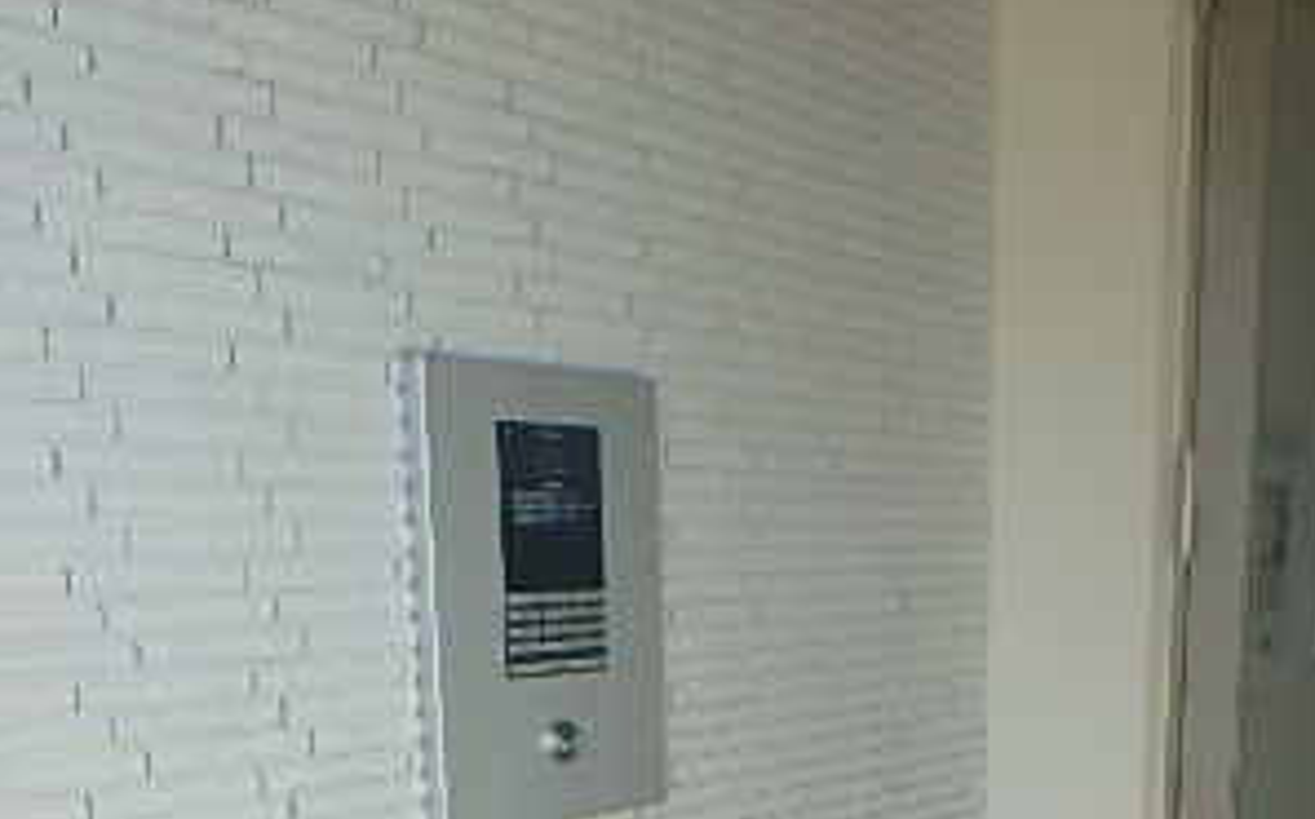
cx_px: 846
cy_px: 965
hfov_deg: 41.5
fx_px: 1719
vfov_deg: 24.5
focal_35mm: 48
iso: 125
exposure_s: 1/160
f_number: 3.5
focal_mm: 3.7
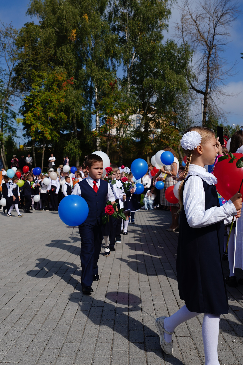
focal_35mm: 36
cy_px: 182
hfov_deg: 36.9
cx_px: 122
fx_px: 364
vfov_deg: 53.1
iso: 80
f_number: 4
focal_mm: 24
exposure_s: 1/1250
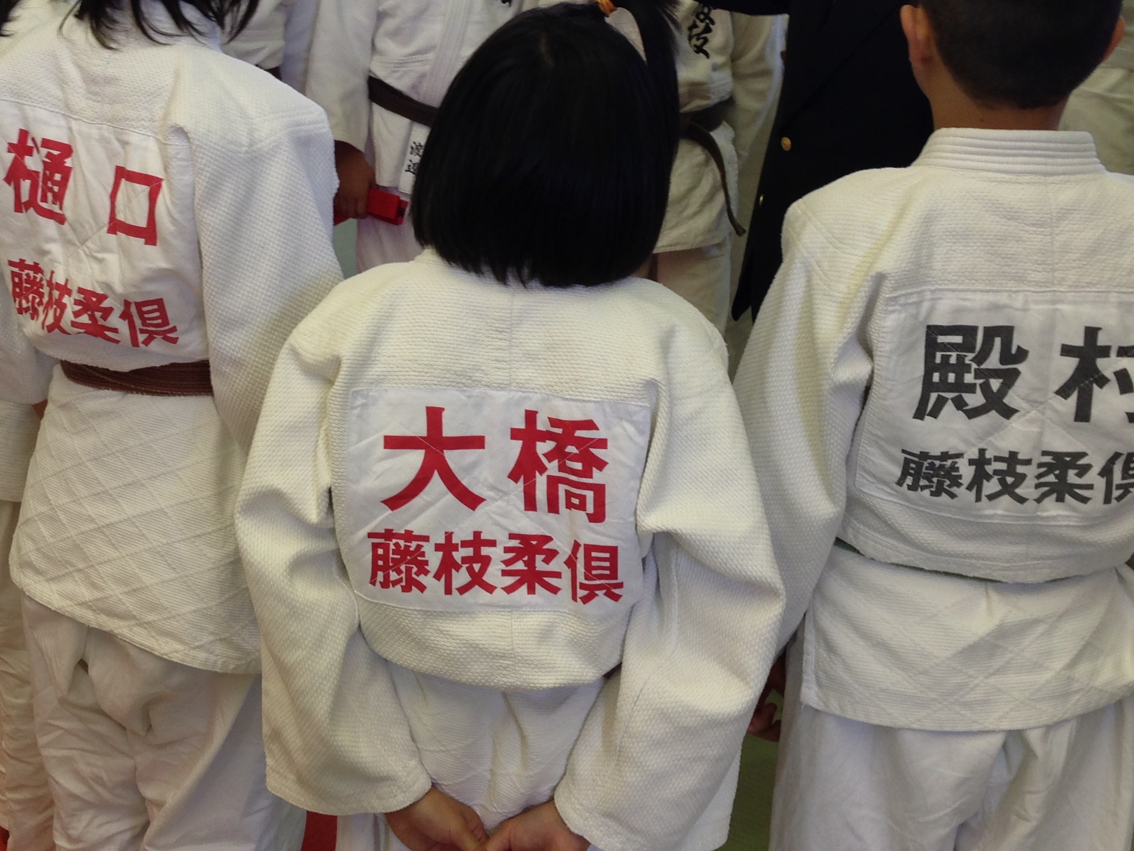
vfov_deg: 25.1
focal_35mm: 57
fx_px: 1867
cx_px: 352
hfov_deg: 33.4
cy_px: 124
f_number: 2.4
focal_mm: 4.13
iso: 50
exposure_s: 1/60
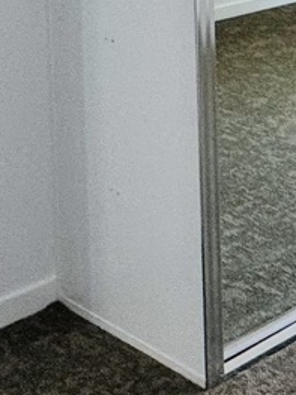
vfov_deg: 20.8
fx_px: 913
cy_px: -199
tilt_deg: -2.6
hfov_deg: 11.9
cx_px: 832
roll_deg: +0.5
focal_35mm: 80
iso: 125
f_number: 2.2
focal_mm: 2.22
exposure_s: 1/100
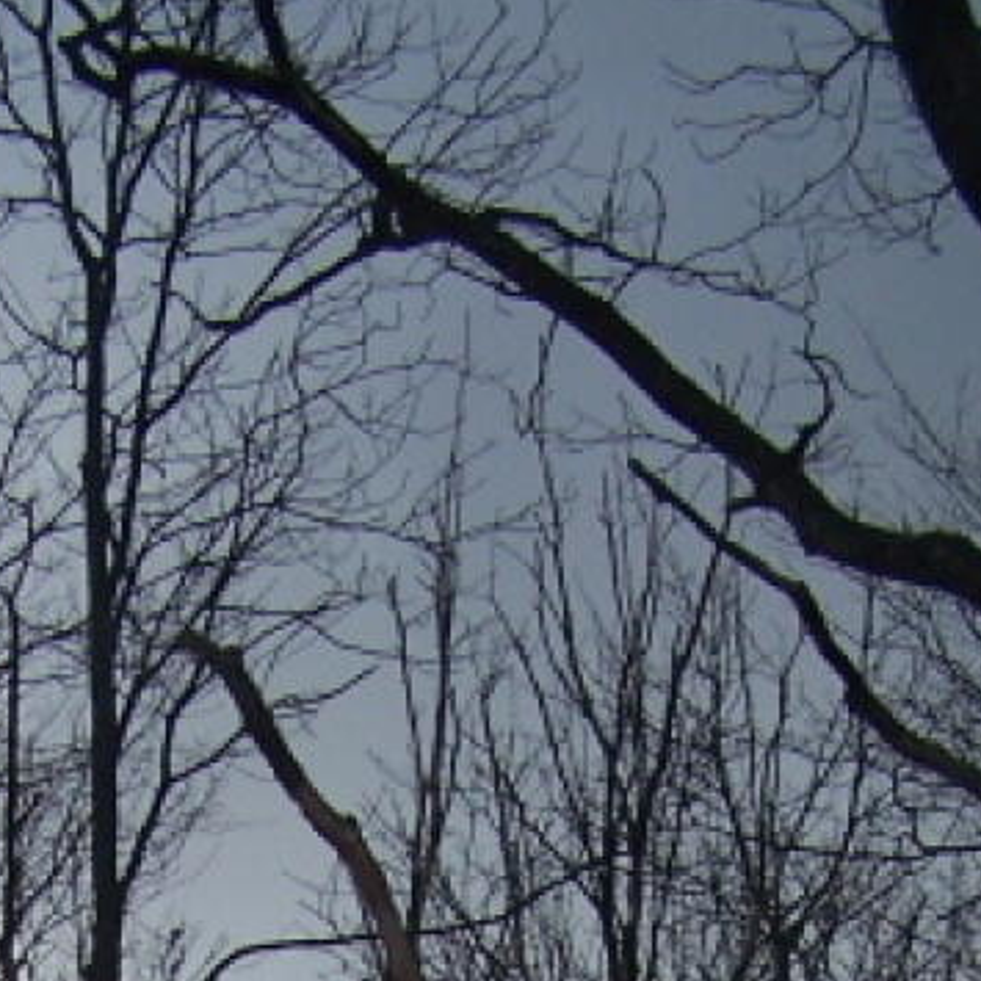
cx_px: 318
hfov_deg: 13.5
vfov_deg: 12.3
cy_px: 1789
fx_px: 4136
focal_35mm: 129
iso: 80
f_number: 2.8
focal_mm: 6.3
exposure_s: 1/640
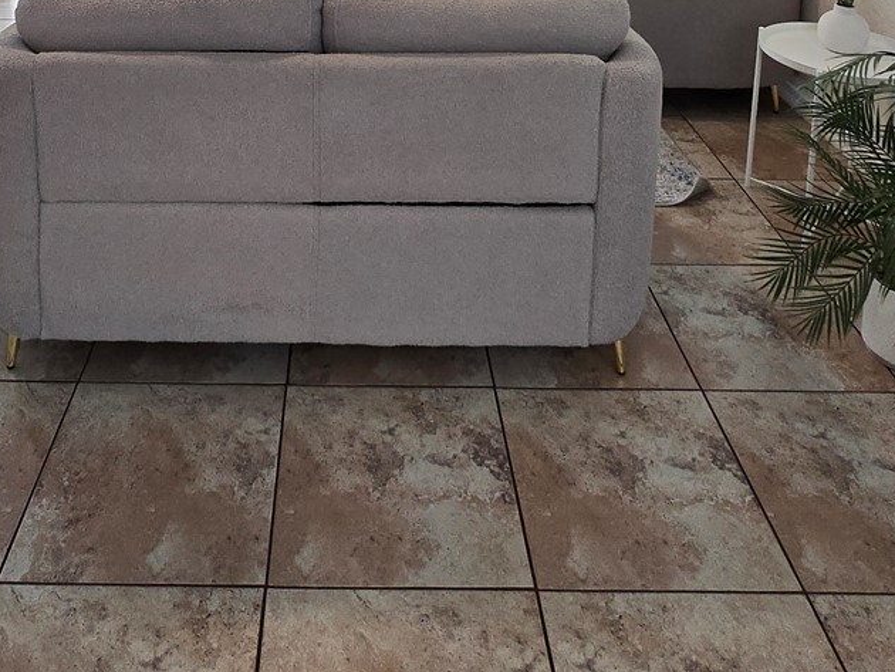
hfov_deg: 54.9
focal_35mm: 33
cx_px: 351
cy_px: -175
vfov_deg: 33.2
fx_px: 854
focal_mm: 1.7
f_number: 2.2
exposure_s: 1/60
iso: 80
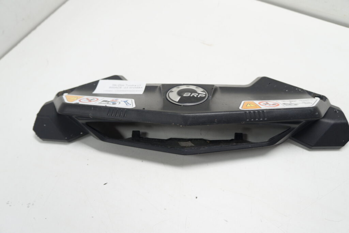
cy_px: 116
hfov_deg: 64.5
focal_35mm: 28
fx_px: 276
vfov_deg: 45.7
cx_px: 174
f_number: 3.5
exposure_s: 1/60
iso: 200
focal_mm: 19
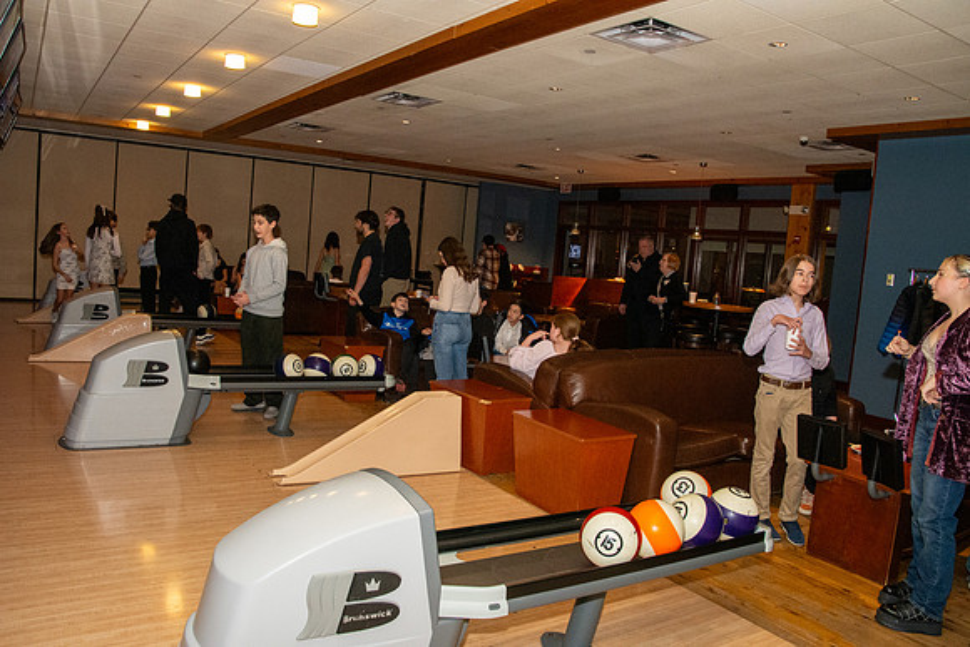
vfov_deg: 48.0
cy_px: 324
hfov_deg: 67.4
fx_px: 728
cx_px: 485
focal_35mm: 27
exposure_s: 1/80
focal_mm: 18
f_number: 10
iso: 4000
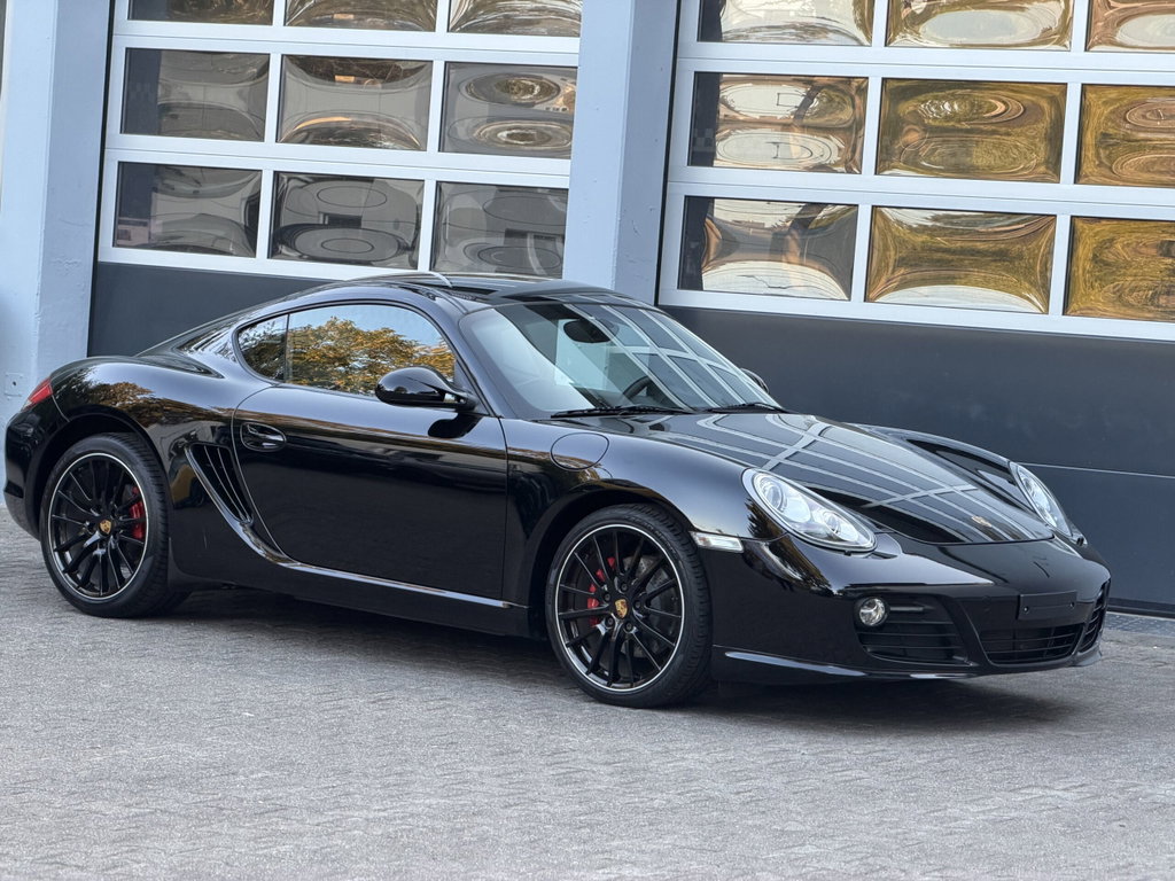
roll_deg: -4.6
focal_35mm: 100
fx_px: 3394
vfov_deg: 14.8
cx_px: 588
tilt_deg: -2.0
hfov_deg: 19.6
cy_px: 440
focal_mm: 16.89
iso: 200
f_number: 2.8
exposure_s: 1/121
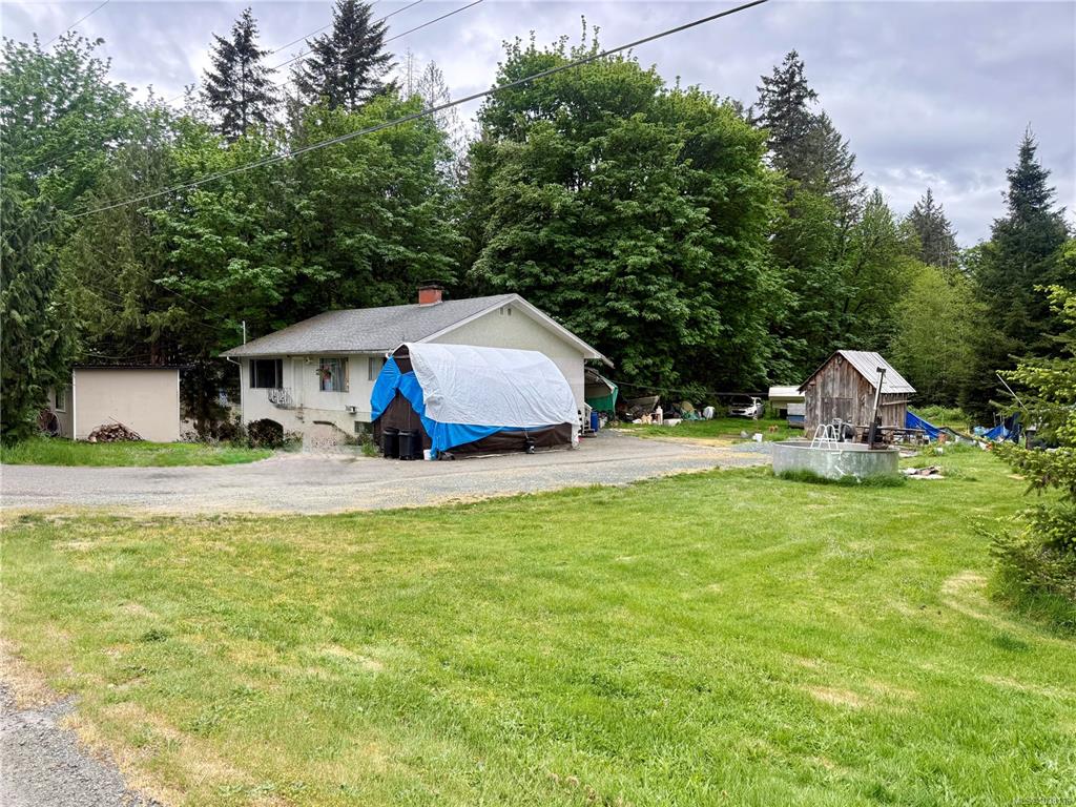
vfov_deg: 56.8
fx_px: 746
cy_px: 404
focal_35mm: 24
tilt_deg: -2.2
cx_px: 538
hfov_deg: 71.6
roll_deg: +0.2
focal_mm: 6.76
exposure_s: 1/1018
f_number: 1.78
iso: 100
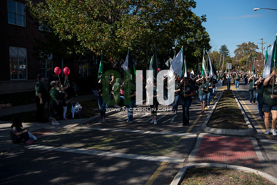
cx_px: 138
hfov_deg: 54.4
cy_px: 92
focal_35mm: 35
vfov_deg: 37.9
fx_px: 269
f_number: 4.5
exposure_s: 1/2000
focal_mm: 35
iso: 250
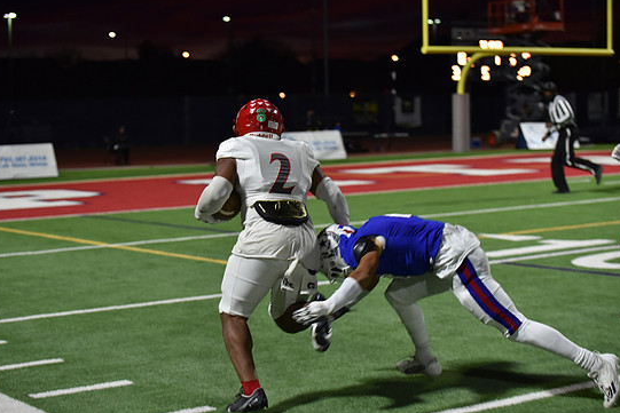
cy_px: 197
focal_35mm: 75
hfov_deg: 27.0
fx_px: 1292
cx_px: 298
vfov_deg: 18.2
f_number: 2.8
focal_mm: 70
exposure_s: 1/500
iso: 2000
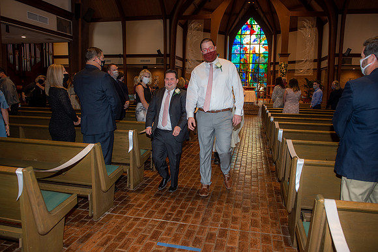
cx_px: 189
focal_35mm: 27
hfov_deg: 67.4
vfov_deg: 47.9
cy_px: 126
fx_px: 283
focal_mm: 27
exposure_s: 1/125
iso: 1250
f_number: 5
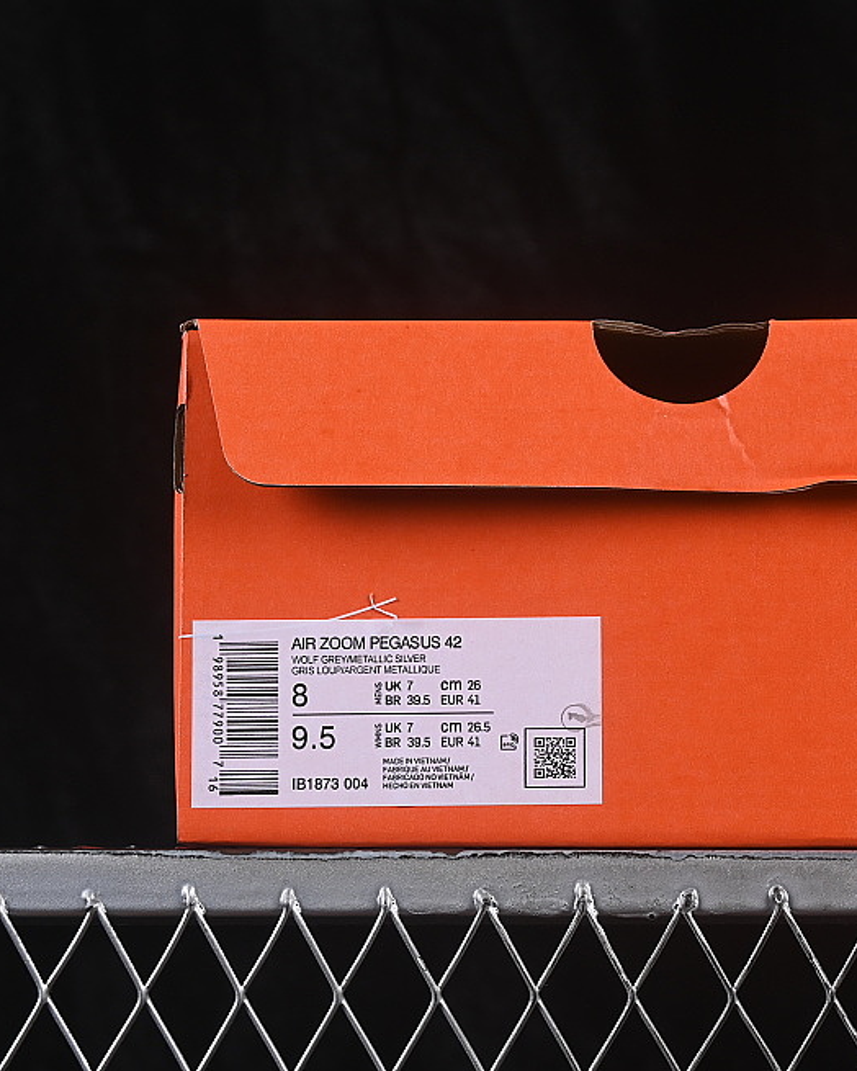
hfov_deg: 13.2
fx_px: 3678
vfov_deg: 16.6
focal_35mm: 116
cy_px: 484
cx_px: 679
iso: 160
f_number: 8
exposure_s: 1/80
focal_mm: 50
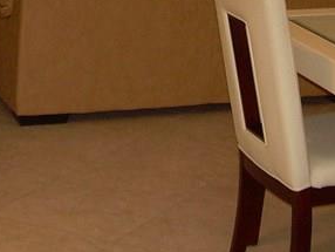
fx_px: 1317
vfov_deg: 10.5
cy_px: -139
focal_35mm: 136
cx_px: 151
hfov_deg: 14.5
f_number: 2.8
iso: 141
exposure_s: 1/60
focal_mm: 6.3
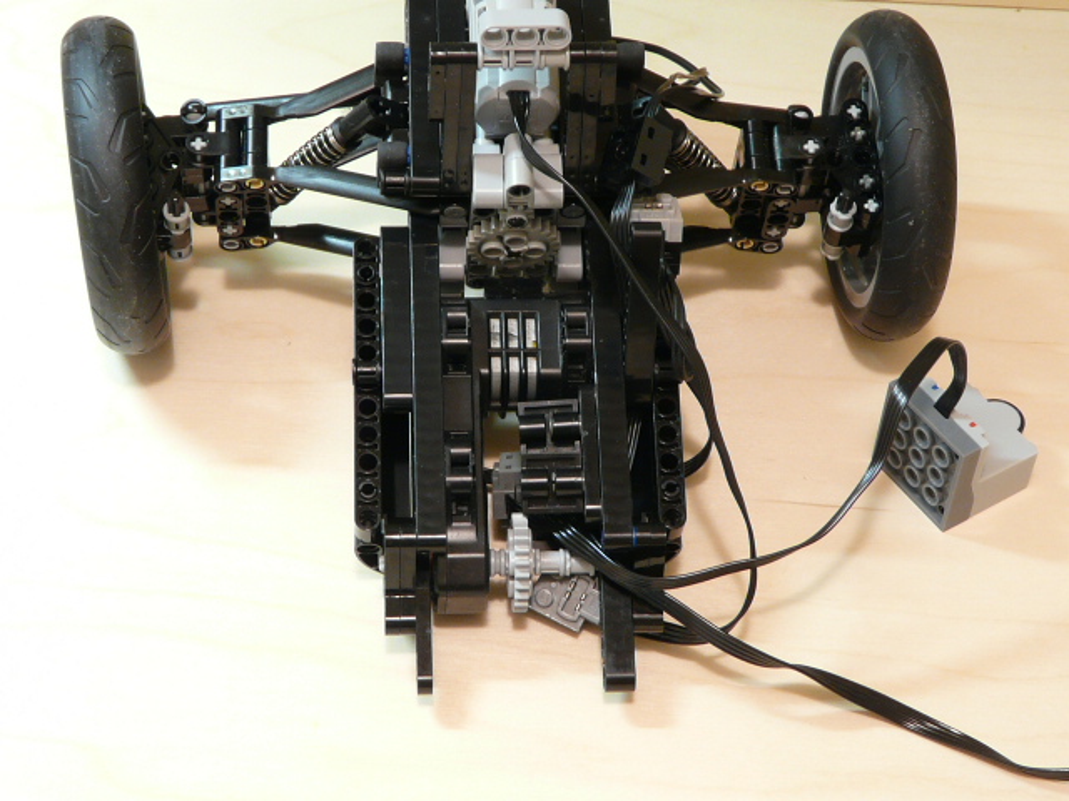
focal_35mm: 78
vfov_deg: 18.9
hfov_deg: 25.0
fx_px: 2409
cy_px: 400
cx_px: 534
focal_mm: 8.1
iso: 100
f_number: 3.2
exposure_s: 1/2
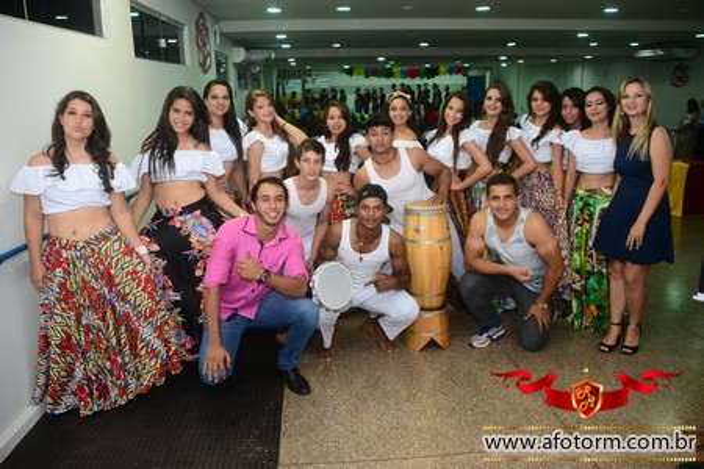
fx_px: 587
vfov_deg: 43.6
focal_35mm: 30
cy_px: 234
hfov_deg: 61.9
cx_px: 352
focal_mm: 20
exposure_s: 1/160
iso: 1600
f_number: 3.5
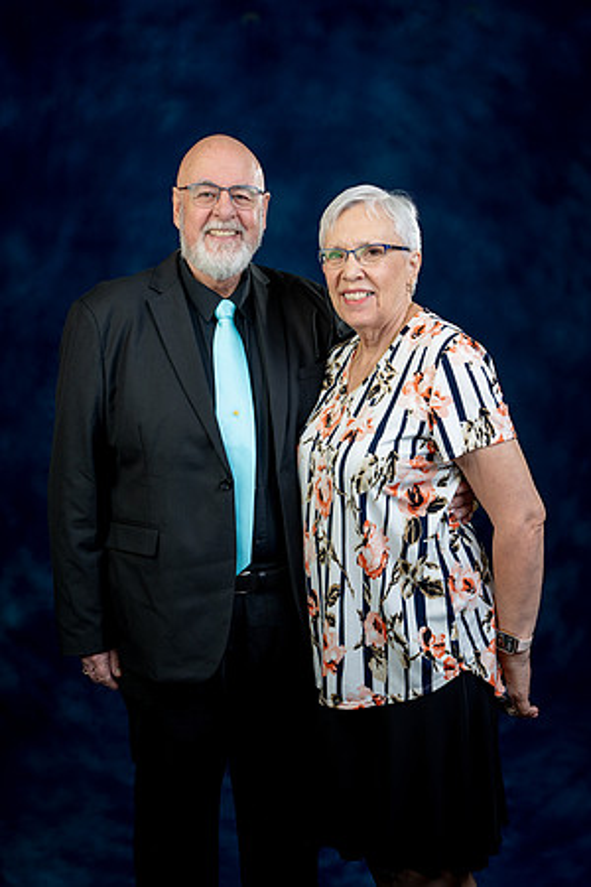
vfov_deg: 43.6
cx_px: 296
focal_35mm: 45
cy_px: 444
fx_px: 1108
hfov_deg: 29.9
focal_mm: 45
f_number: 4.5
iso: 200
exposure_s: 1/200
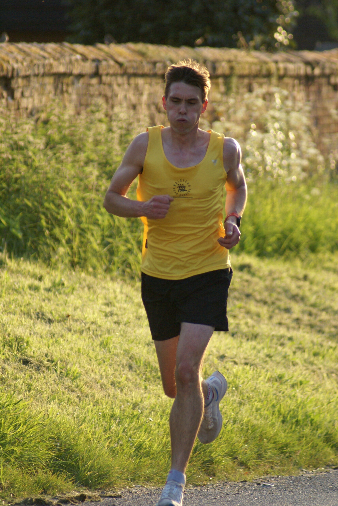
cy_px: 253
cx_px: 169
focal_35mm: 450
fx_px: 6326
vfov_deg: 4.6
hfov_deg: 3.1
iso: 640
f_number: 5.6
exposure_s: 1/500
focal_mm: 300
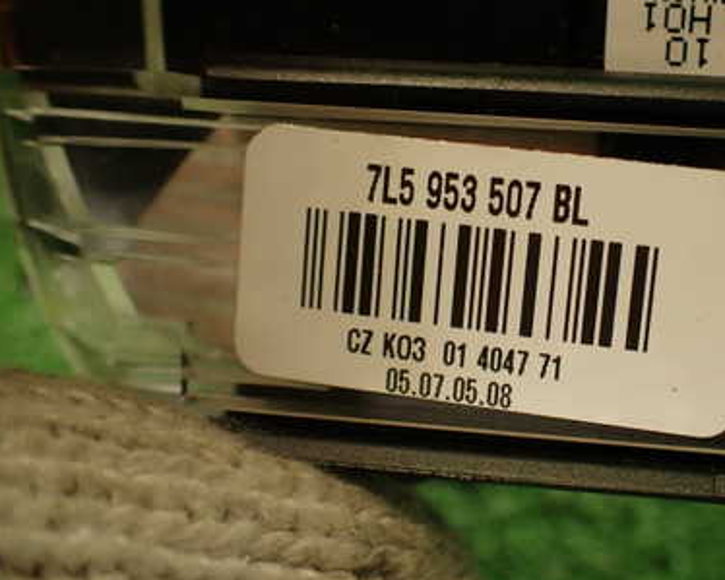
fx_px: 1008
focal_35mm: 47
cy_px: 262
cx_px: 533
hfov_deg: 38.6
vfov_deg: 32.1
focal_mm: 5.4
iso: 200
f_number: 2.3
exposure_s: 1/50
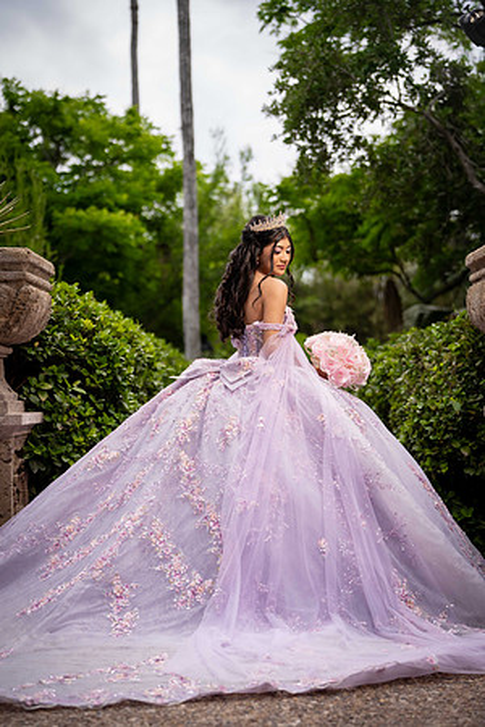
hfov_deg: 21.2
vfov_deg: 31.4
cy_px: 364
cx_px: 242
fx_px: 1293
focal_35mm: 64
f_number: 2.5
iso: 80
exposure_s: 1/1600
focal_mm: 64
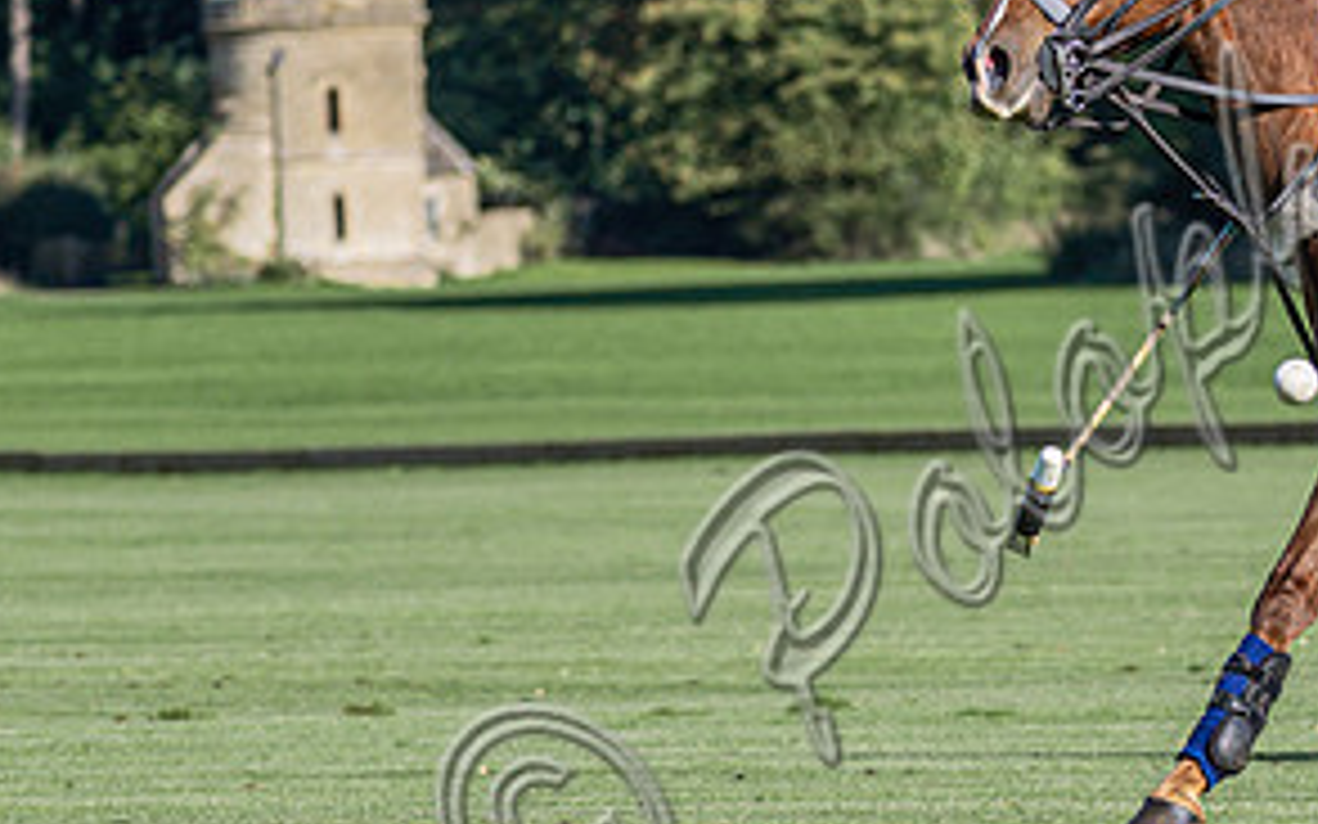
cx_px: 1553
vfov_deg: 2.2
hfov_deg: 3.5
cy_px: 433
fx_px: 21440
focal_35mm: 597
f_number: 4.8
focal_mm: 165
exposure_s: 1/1600
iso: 250
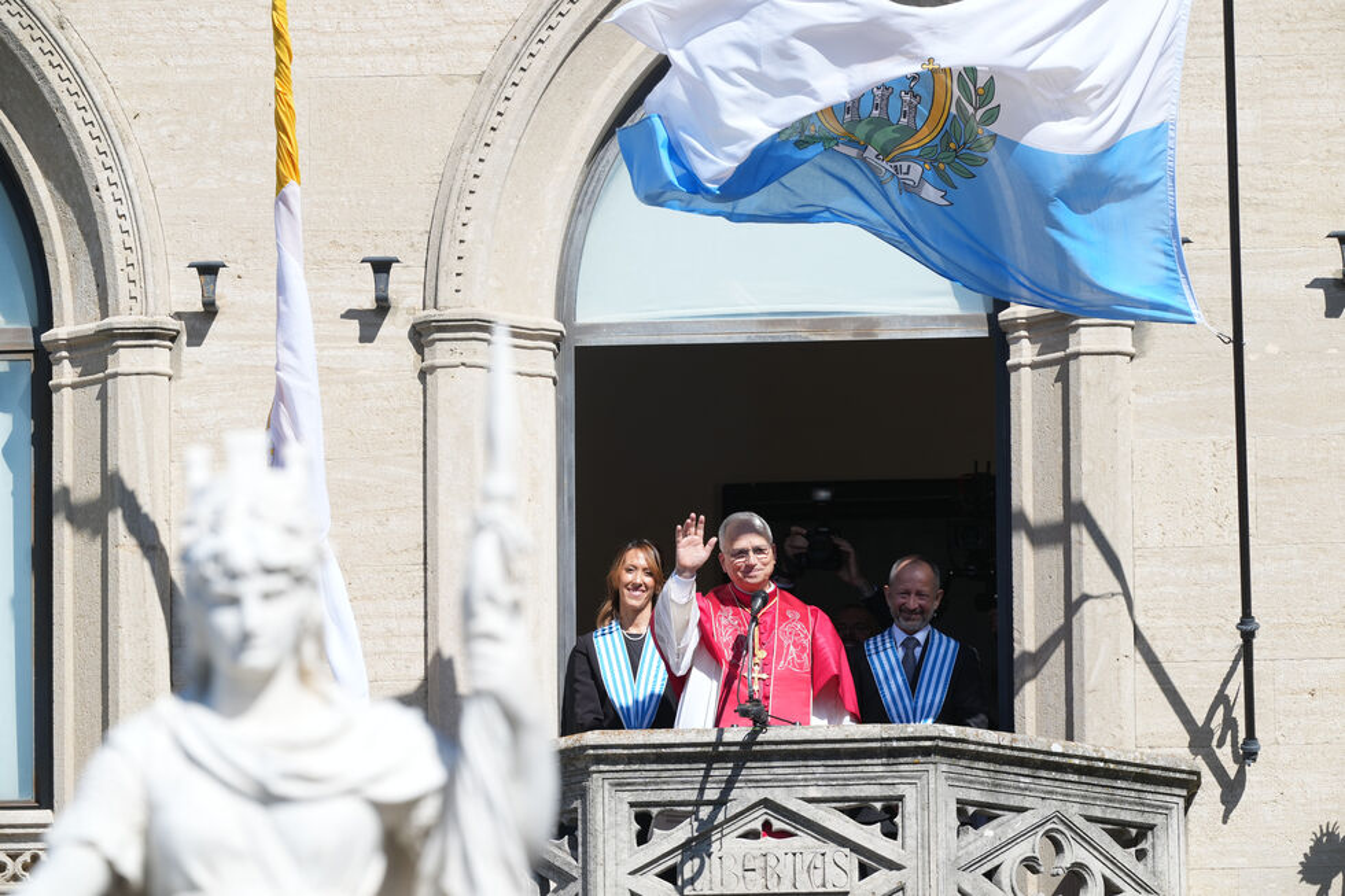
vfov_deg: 3.3
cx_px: 672
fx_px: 15688
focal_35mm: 420
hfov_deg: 4.9
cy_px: 448
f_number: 6.3
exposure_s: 1/1000
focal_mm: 420
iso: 320
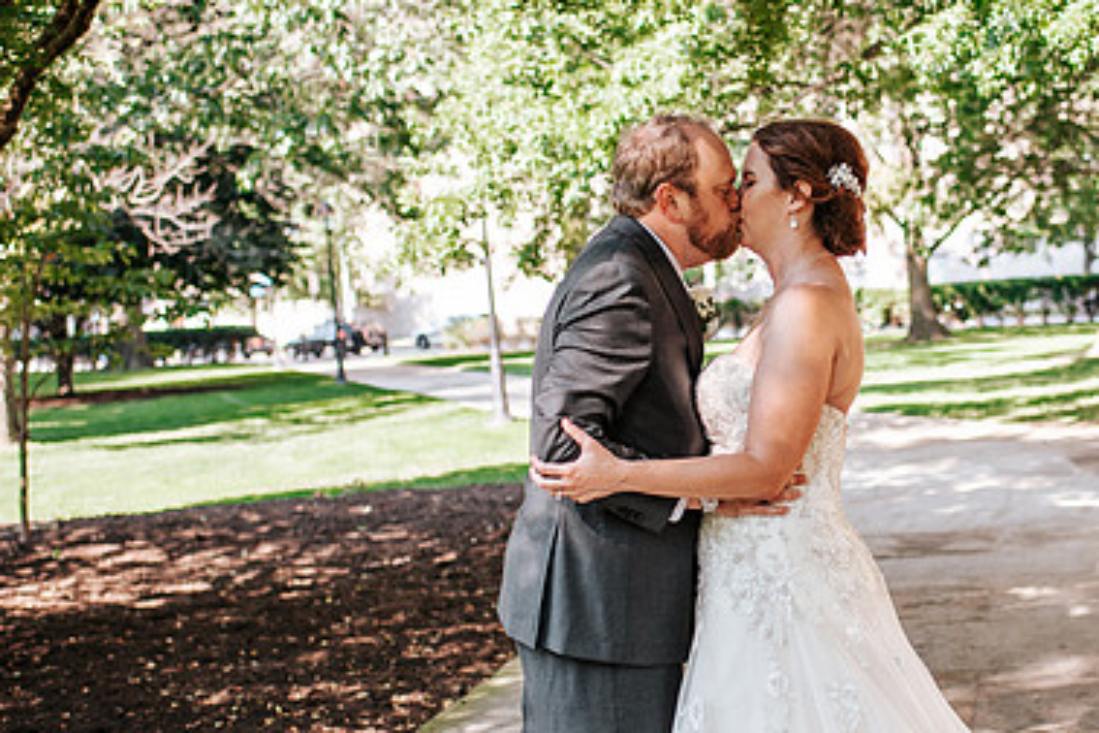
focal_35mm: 67
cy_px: 388
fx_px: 2045
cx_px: 727
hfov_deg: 29.9
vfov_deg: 20.3
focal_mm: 35
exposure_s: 1/500
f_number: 2.2
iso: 125
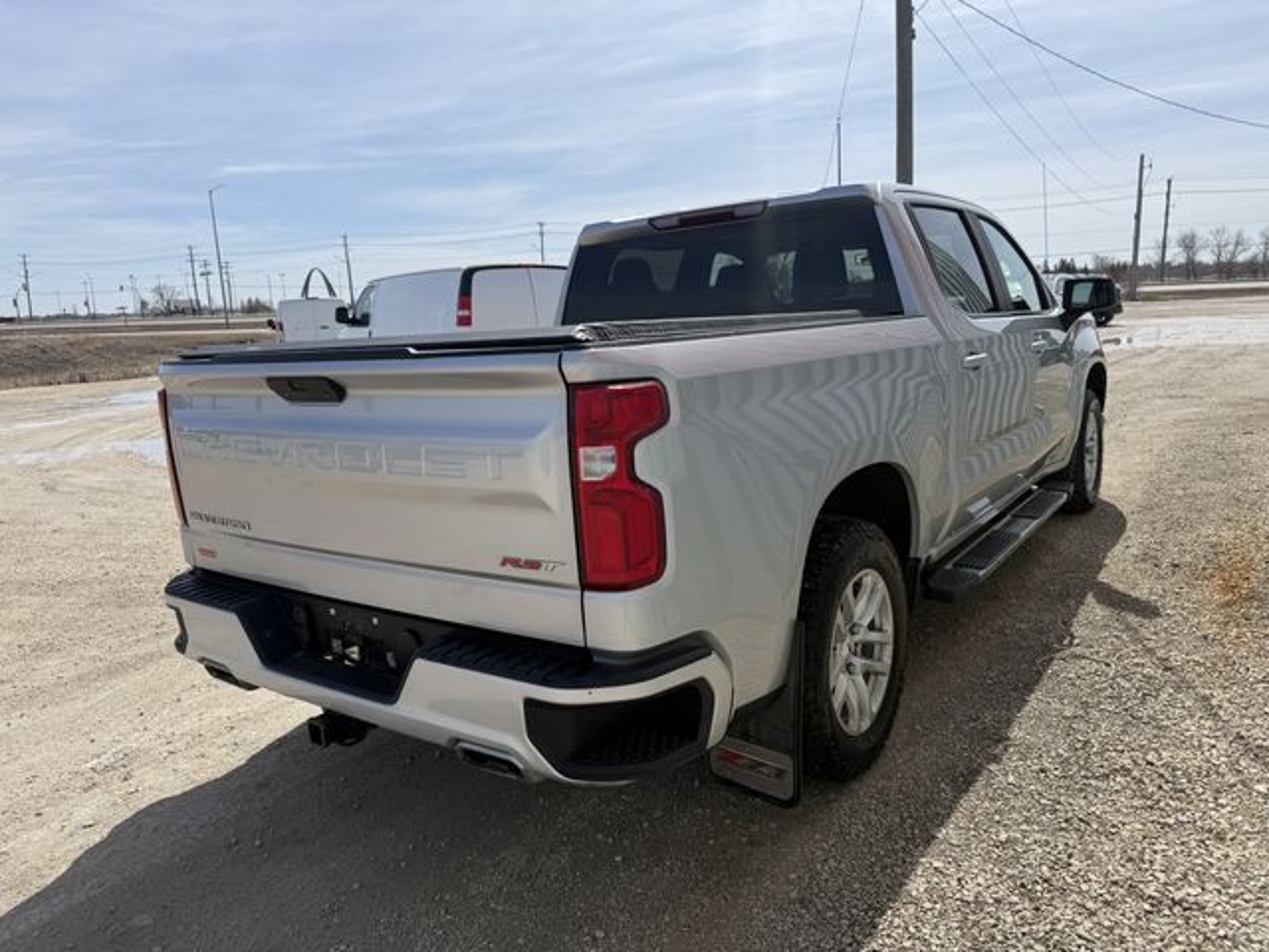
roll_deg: +2.4
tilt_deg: -7.5
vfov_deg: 56.8
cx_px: 634
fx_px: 880
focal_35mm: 24
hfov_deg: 71.6
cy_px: 476
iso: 80
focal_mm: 6.76
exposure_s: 1/6173
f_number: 1.78
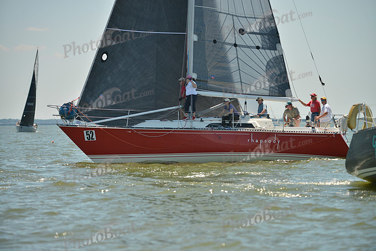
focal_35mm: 210
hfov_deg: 9.8
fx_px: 2194
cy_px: 126
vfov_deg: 6.5
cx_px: 188
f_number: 4
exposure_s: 1/1600
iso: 200
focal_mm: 210
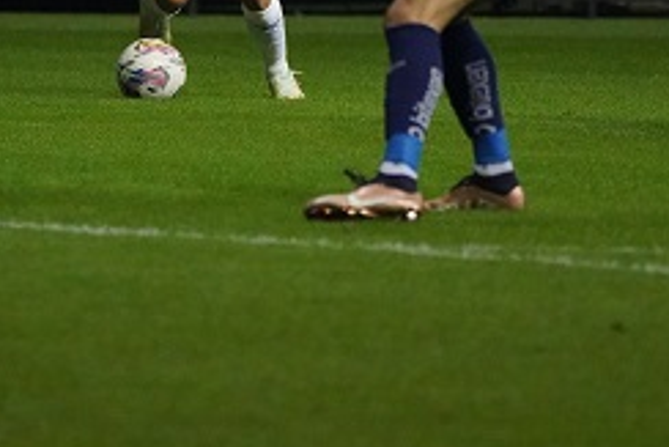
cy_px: -14
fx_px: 18278
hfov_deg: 2.1
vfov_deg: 1.4
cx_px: 186
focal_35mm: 983
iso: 10000
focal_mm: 400
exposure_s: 1/2000
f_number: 5.6
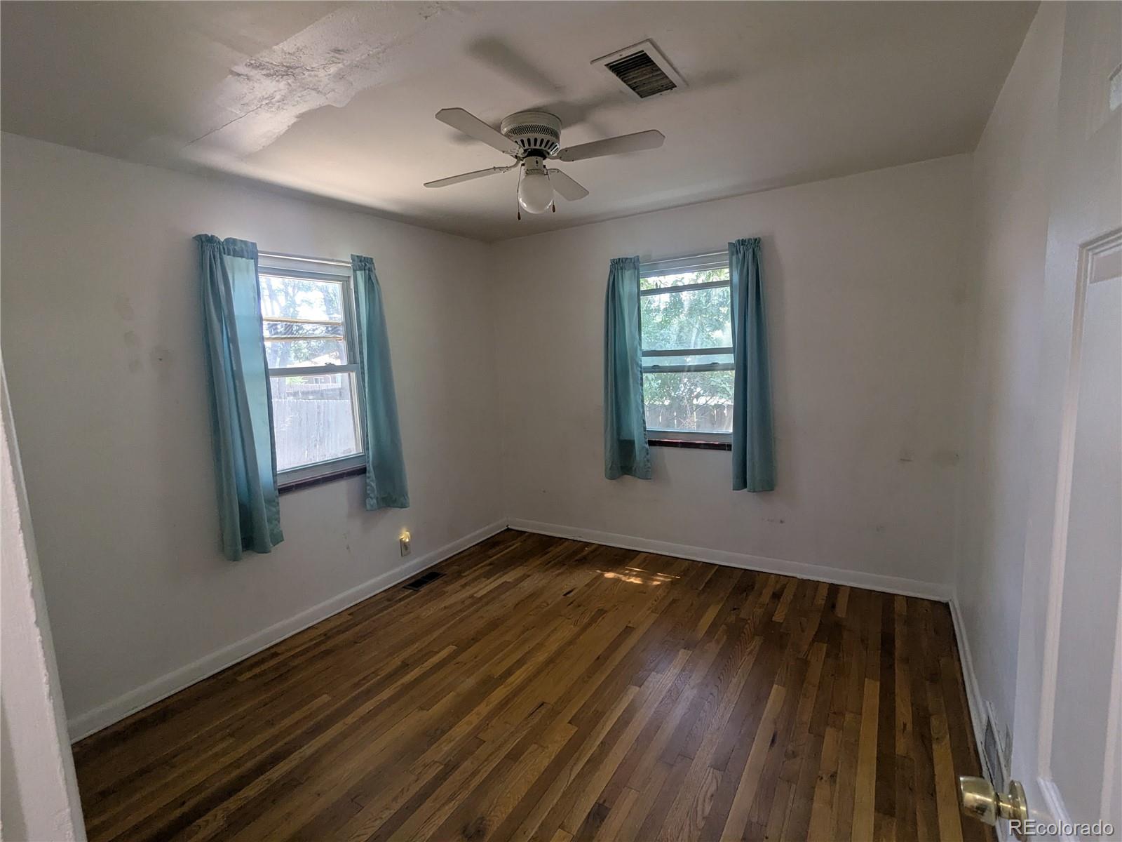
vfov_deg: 78.1
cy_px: 421
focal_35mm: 16
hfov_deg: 94.5
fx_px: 519
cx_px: 561
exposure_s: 1/30
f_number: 2.2
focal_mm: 2.35
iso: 64
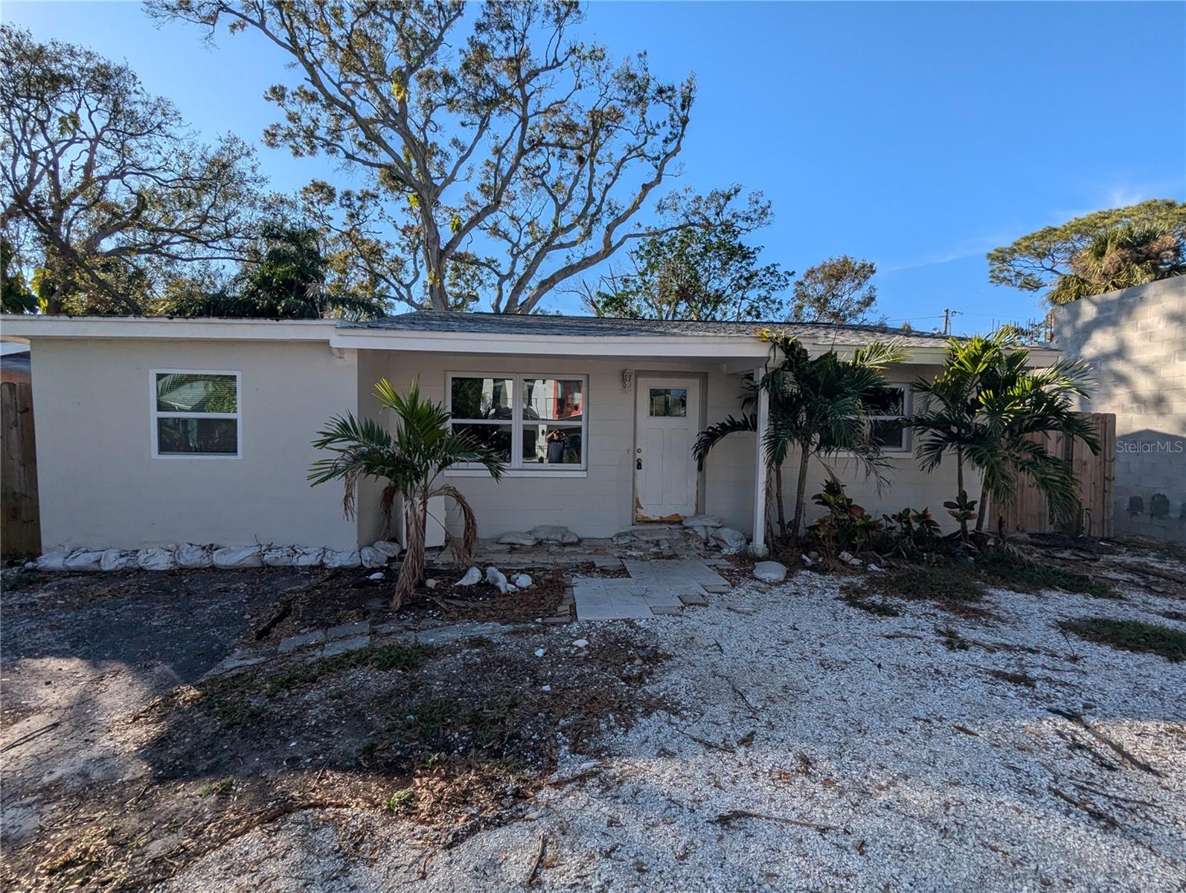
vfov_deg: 78.2
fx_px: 549
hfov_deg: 94.4
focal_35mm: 16
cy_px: 446
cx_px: 593
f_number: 2.2
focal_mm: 2.35
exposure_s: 1/1453
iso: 46
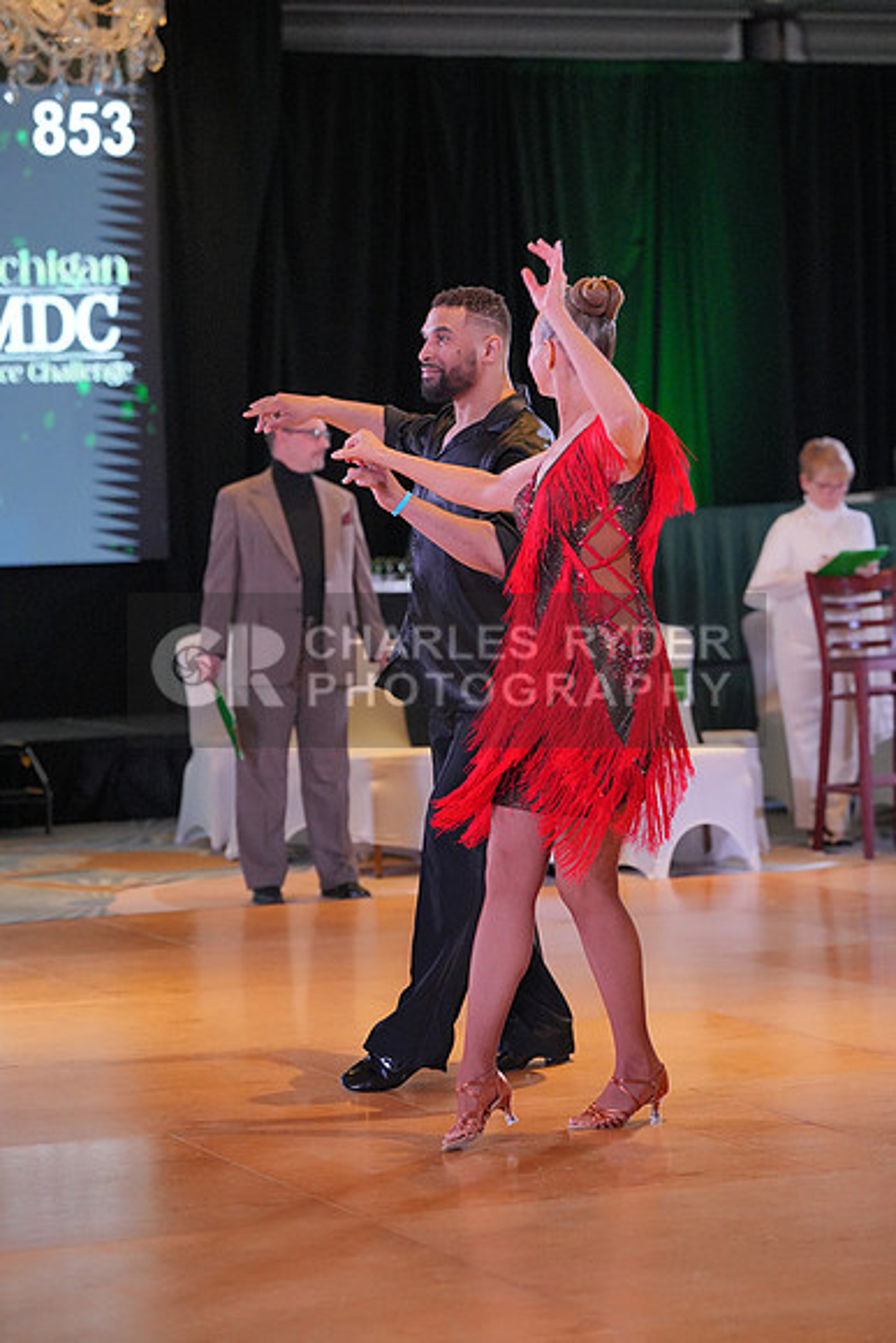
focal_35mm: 105
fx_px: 3917
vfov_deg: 19.5
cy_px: 672
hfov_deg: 13.0
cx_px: 448
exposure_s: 1/500
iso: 5000
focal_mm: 105
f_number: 3.5
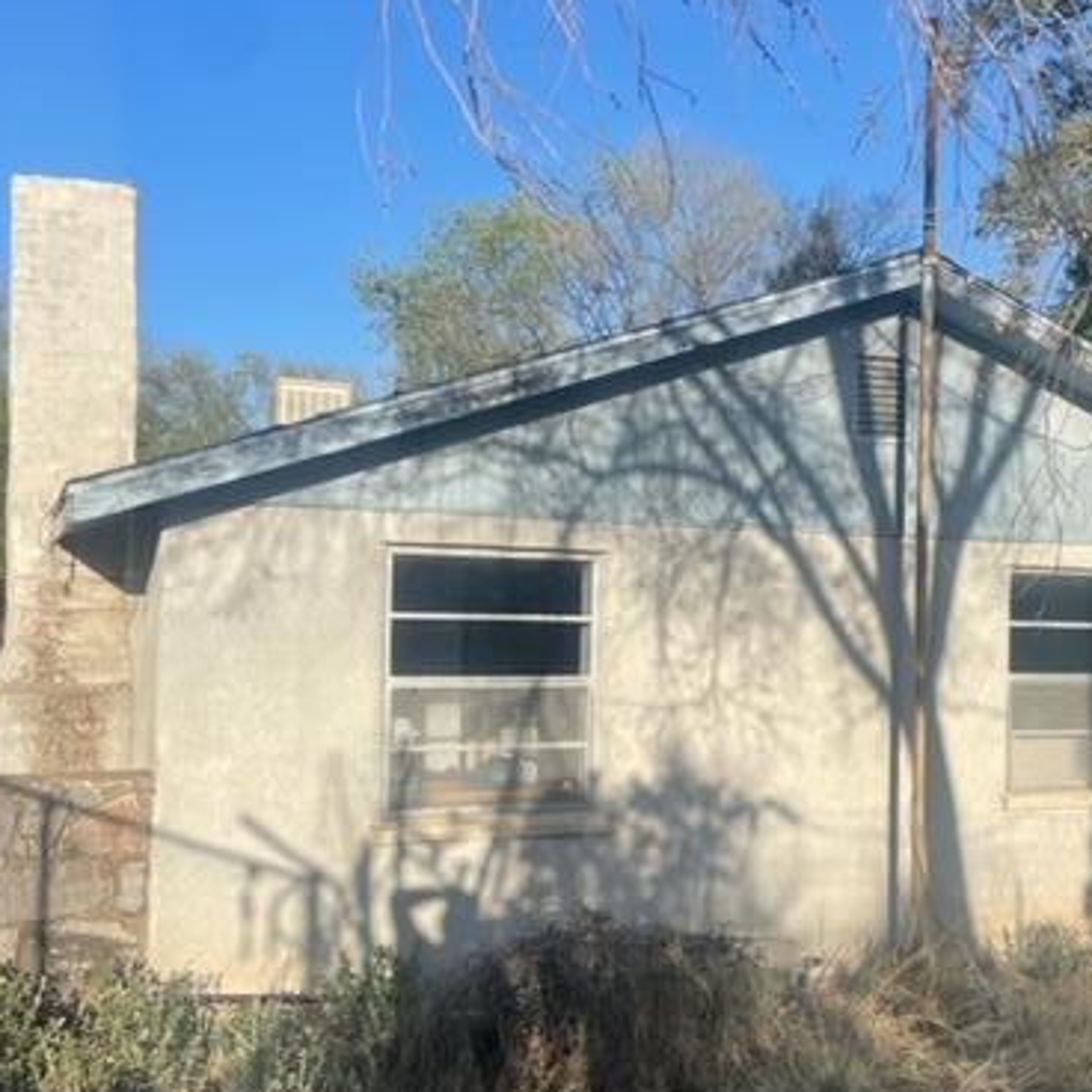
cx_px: 682
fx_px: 1428
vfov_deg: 41.8
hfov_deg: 41.6
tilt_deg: -0.7
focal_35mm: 40
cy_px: 588
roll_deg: -0.9
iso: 32
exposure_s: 1/2882
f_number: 1.6
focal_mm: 4.2
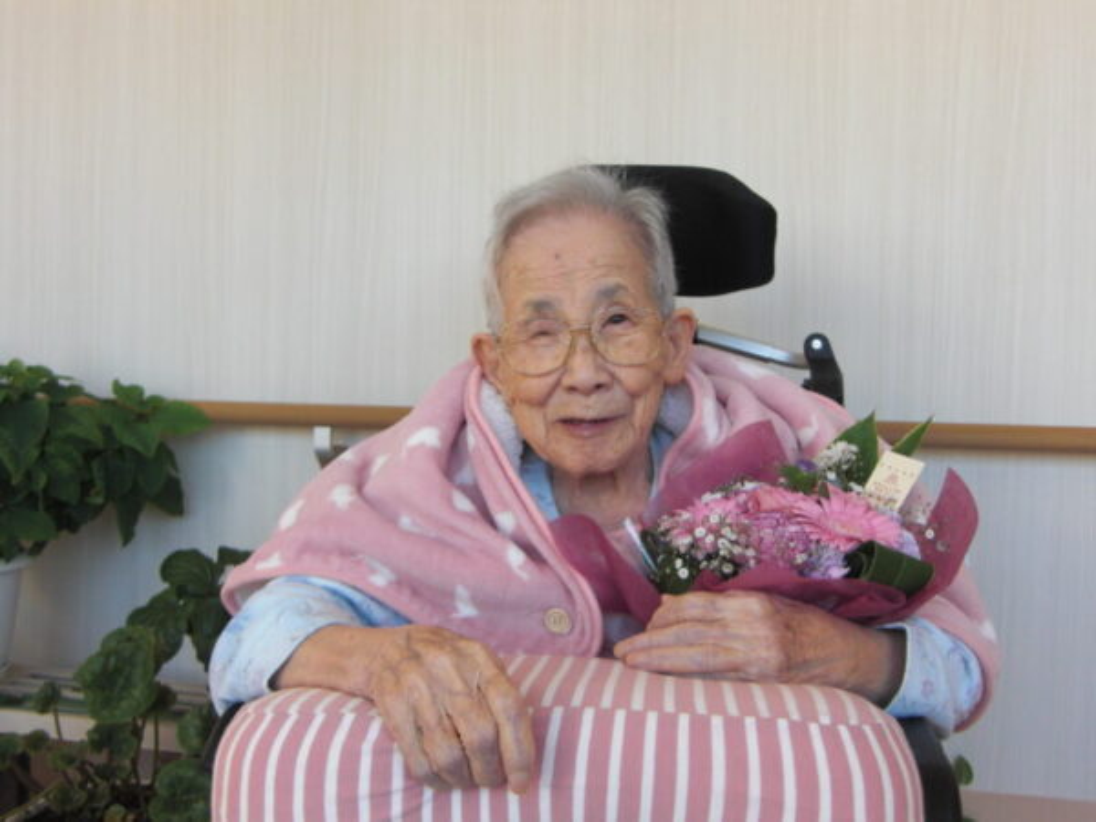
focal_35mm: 33
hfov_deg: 55.4
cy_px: 411
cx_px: 548
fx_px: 1045
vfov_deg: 42.9
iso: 100
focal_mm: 5.8
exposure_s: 1/100
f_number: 2.7
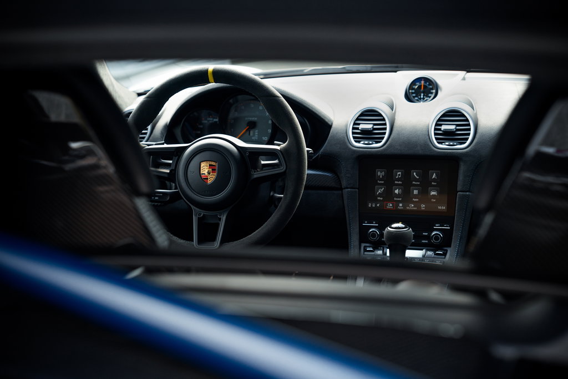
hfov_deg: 31.0
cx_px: 284
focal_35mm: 65
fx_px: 1026
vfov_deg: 20.9
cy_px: 190
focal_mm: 65
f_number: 3.5
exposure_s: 1/160
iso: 400
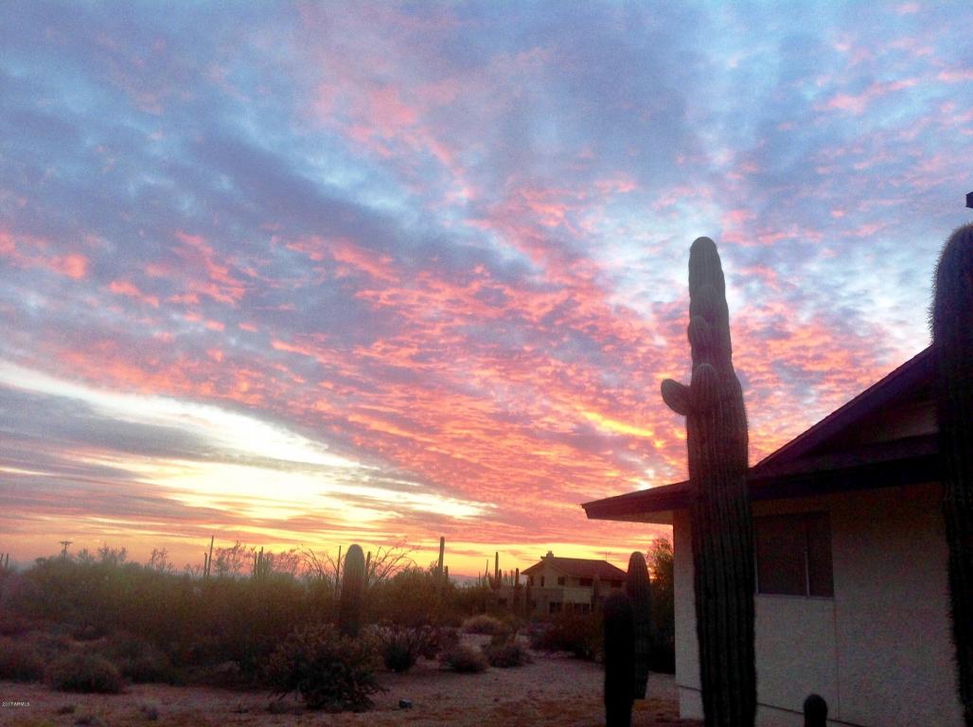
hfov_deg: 52.7
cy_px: 364
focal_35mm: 35
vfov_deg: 40.6
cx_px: 486
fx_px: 982
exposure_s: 1/120
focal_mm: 4.28
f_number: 2.4
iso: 100
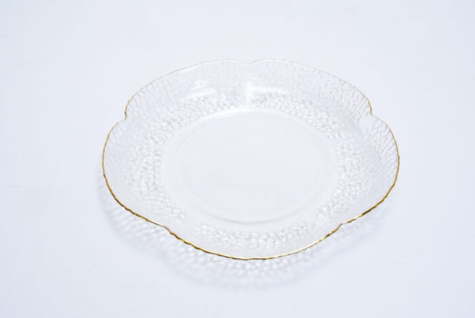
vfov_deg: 23.0
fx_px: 779
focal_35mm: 59
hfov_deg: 33.9
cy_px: 159
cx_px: 238
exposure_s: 1/200
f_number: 10
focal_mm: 59
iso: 3200
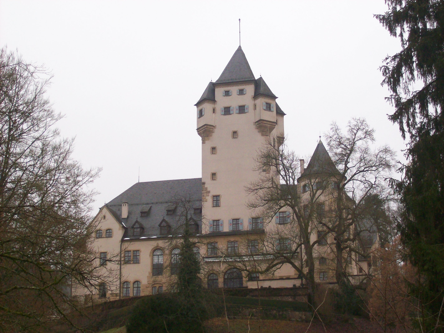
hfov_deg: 27.8
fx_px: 898
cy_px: 166
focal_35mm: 70
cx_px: 222
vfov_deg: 21.0
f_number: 3.8
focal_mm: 11.6
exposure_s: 1/172
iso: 200
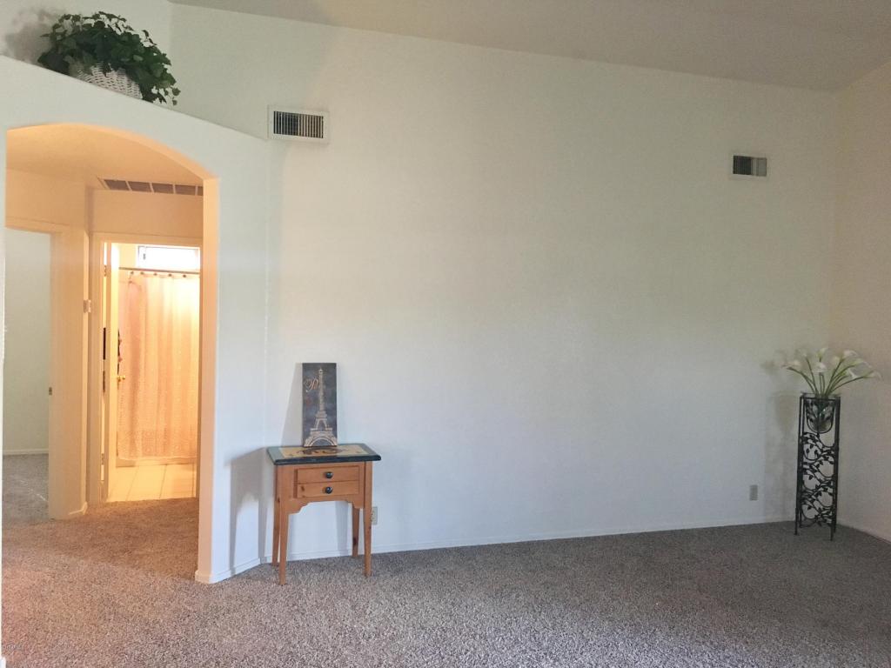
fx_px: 746
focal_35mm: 29
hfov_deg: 61.7
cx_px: 446
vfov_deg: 48.2
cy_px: 334
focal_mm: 4.15
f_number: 2.2
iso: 200
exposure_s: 1/30
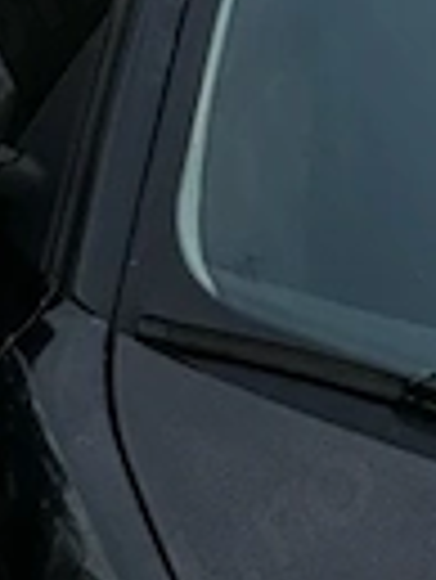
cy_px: 769
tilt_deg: -22.4
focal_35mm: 161
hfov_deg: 9.2
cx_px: 265
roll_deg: -24.6
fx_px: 2699
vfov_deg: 11.9
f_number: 1.5
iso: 500
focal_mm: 5.7
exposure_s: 1/56
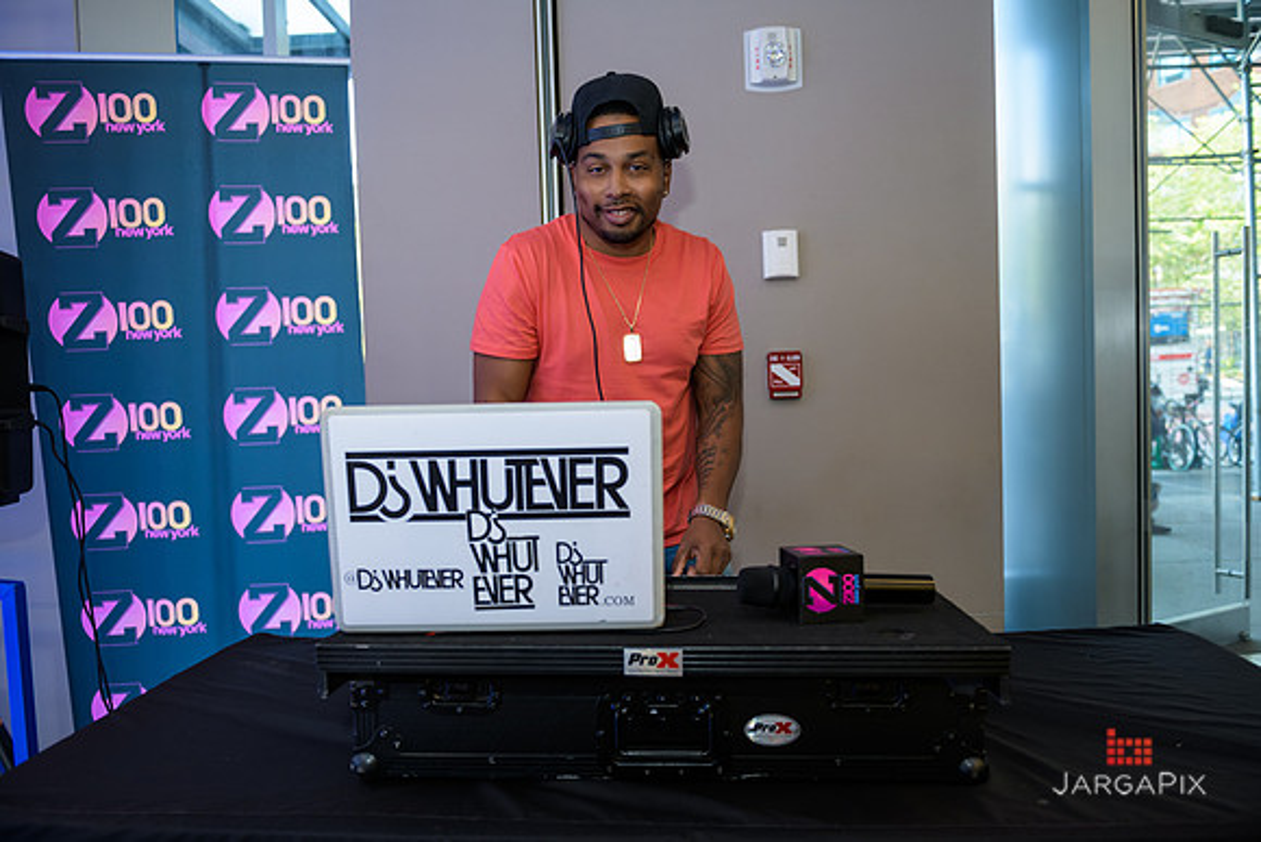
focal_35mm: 24
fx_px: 841
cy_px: 421
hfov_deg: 73.7
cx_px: 630
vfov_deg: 53.2
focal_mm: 24
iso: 400
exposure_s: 1/125
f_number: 3.2
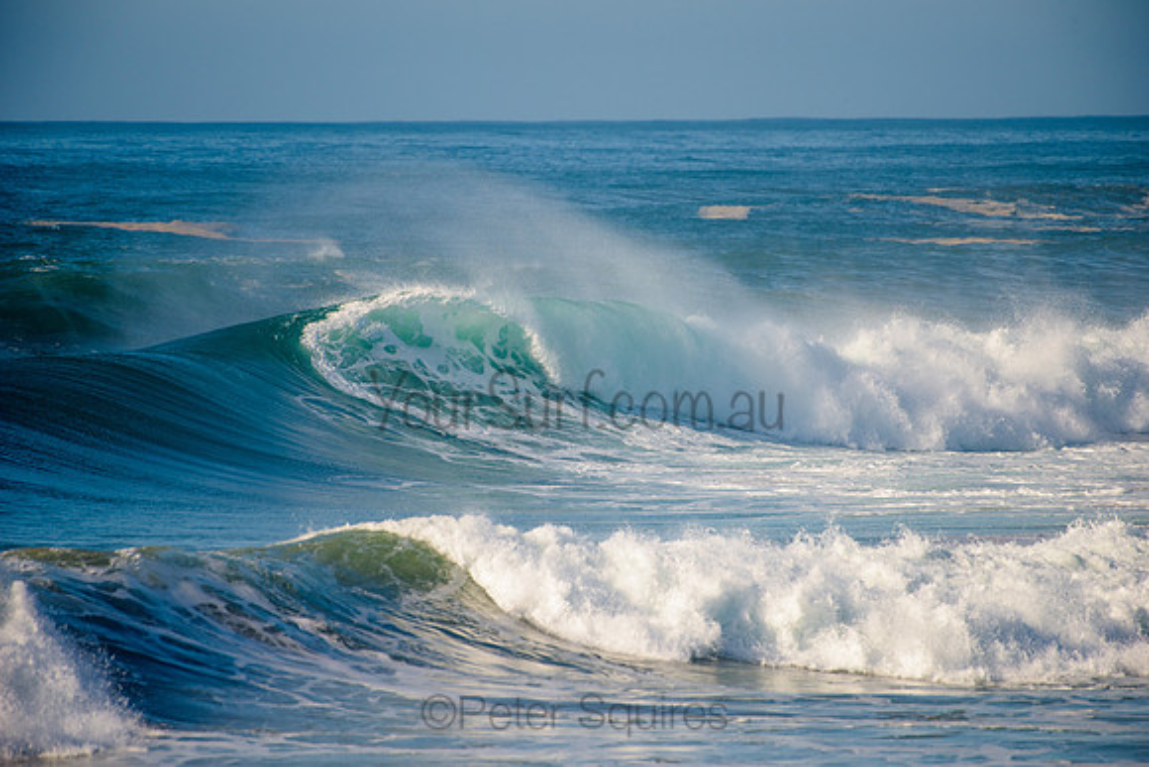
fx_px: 15961
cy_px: 384
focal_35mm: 500
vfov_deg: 2.8
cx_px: 574
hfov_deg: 4.1
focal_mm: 500
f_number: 5.6
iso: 160
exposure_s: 1/1600
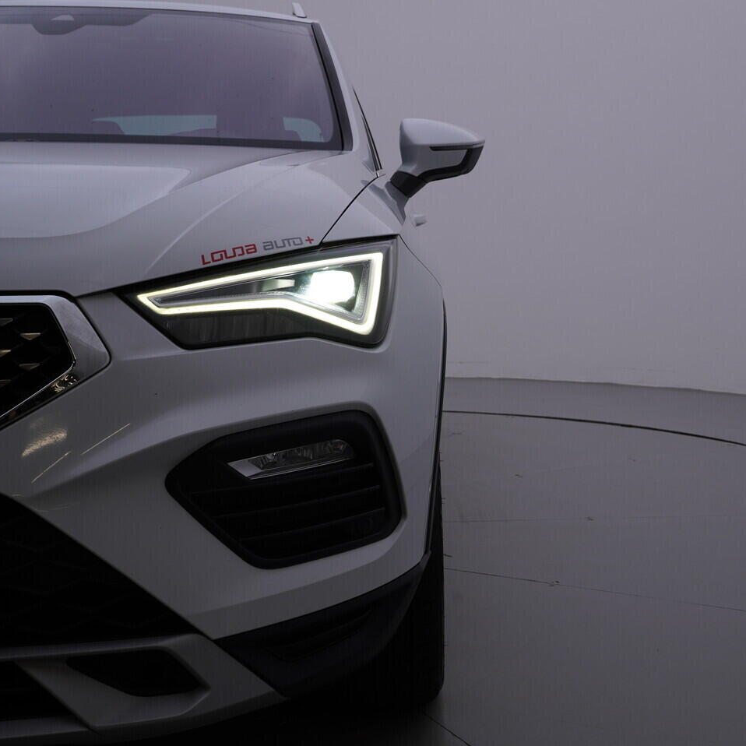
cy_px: 373
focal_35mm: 46
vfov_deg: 36.8
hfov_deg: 36.3
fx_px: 1122
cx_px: 516
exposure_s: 1/160
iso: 125
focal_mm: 24
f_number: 5.6
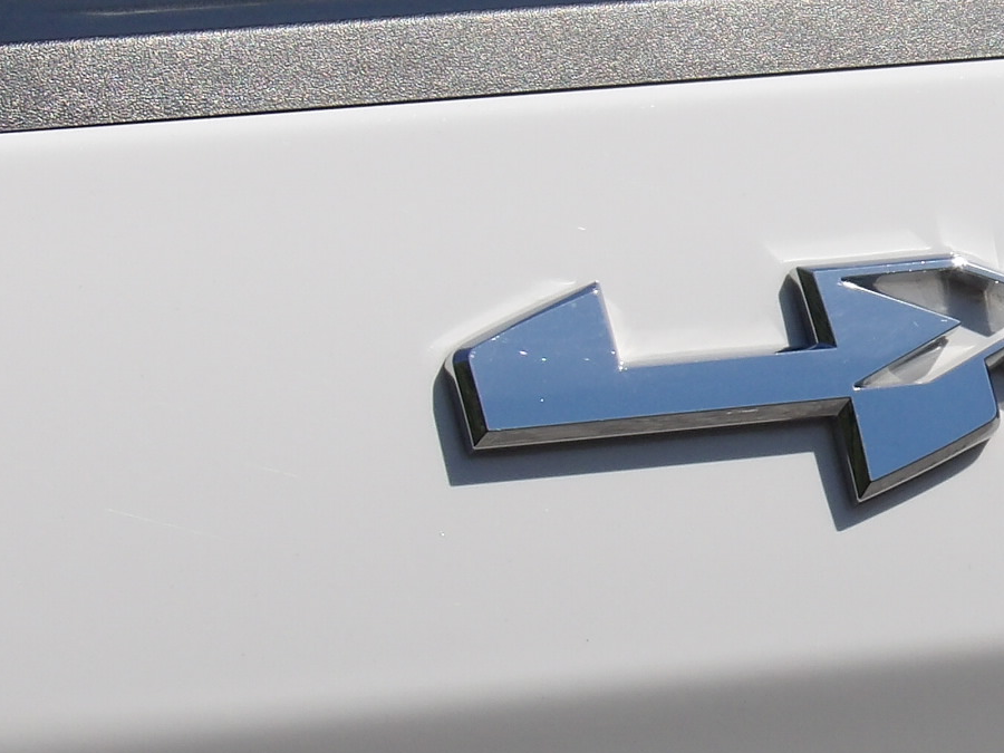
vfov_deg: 3.6
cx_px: 1006
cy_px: 344
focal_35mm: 412
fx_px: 11950
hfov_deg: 4.8
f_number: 5.2
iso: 100
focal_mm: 25.6
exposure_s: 1/767
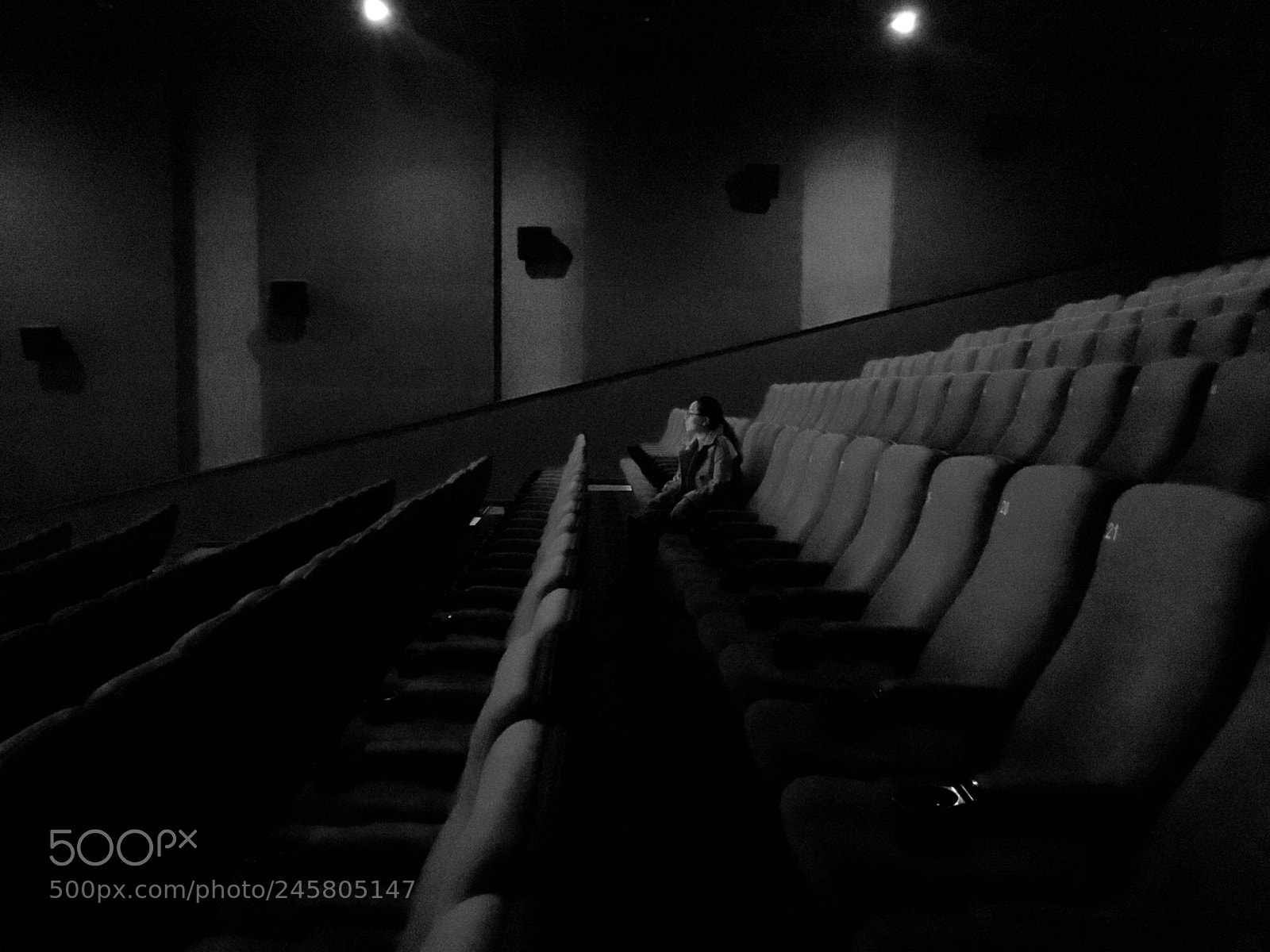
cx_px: 635
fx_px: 1064
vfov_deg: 48.2
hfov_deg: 61.7
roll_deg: -0.2
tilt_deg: -3.7
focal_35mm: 29
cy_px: 476
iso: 2000
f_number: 2.2
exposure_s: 1/17
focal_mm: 4.15
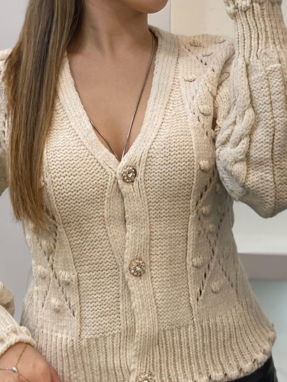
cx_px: 105
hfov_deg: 13.9
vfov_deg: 18.5
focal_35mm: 106
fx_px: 1172
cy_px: 149
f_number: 2
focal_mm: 6
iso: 80
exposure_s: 1/100
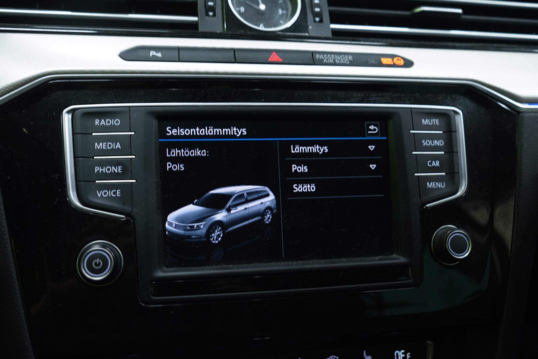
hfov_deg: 55.8
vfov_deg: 38.9
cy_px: 180
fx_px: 508
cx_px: 269
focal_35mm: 34
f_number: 5
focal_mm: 34
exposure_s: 1/20
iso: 1250
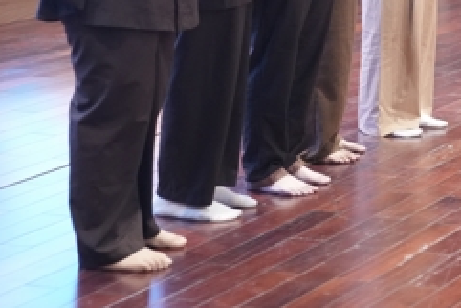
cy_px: -64
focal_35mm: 151
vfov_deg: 9.0
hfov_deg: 13.1
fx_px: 1935
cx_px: 604
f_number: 2.8
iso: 5000
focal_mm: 56
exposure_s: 1/160
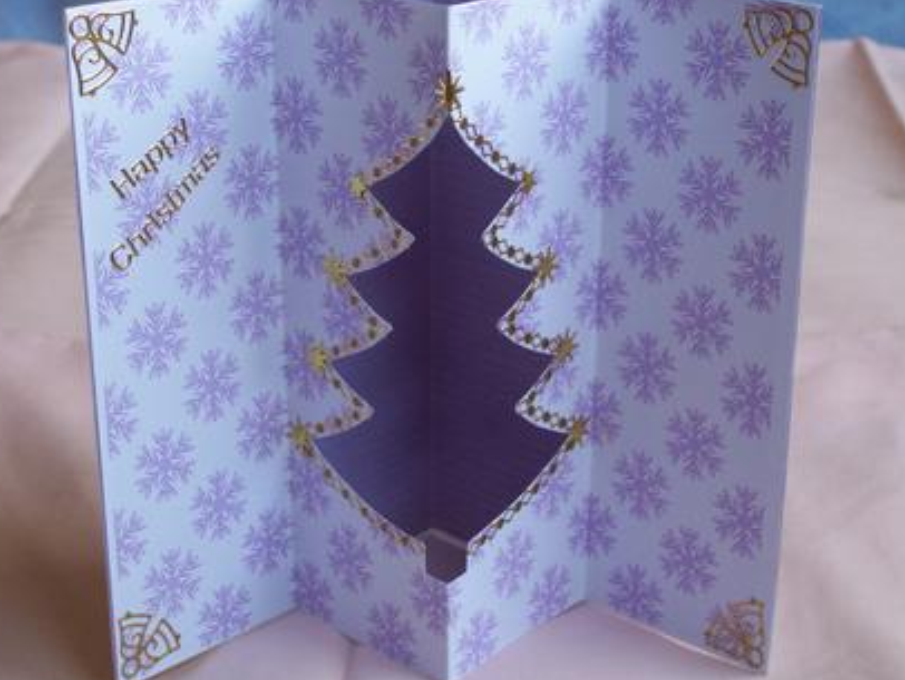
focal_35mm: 72
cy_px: 334
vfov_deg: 20.5
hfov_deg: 27.0
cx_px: 468
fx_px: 1883
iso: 103
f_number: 3.6
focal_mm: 10.8
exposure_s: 1/59.4
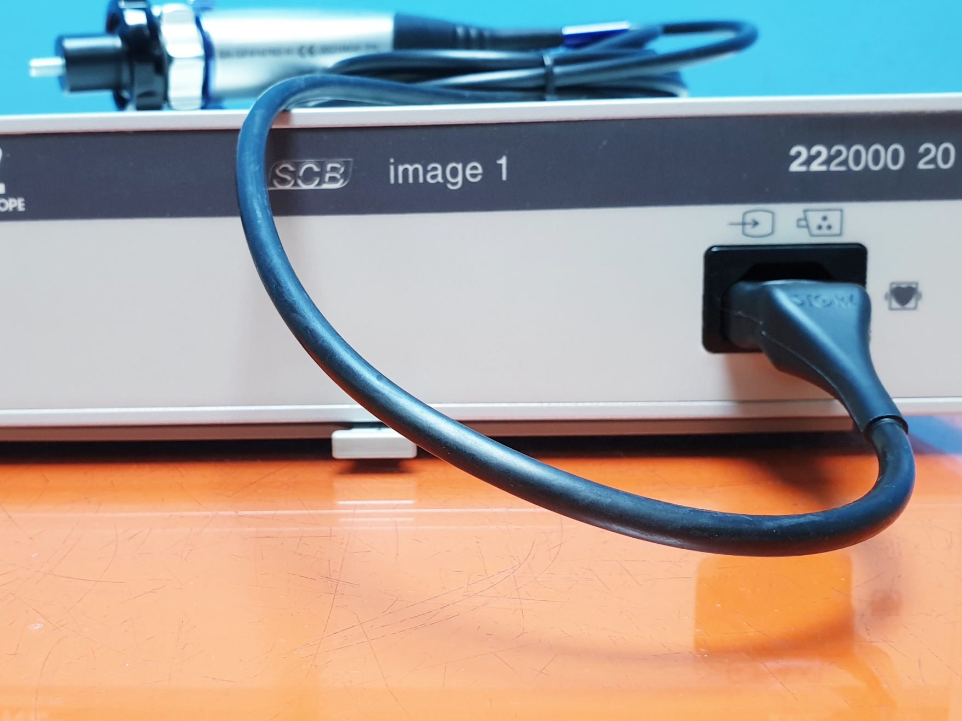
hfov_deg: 48.7
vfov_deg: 37.7
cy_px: 350
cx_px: 386
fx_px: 1056
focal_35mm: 38
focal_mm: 4.3
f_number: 2.4
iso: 160
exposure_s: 1/50
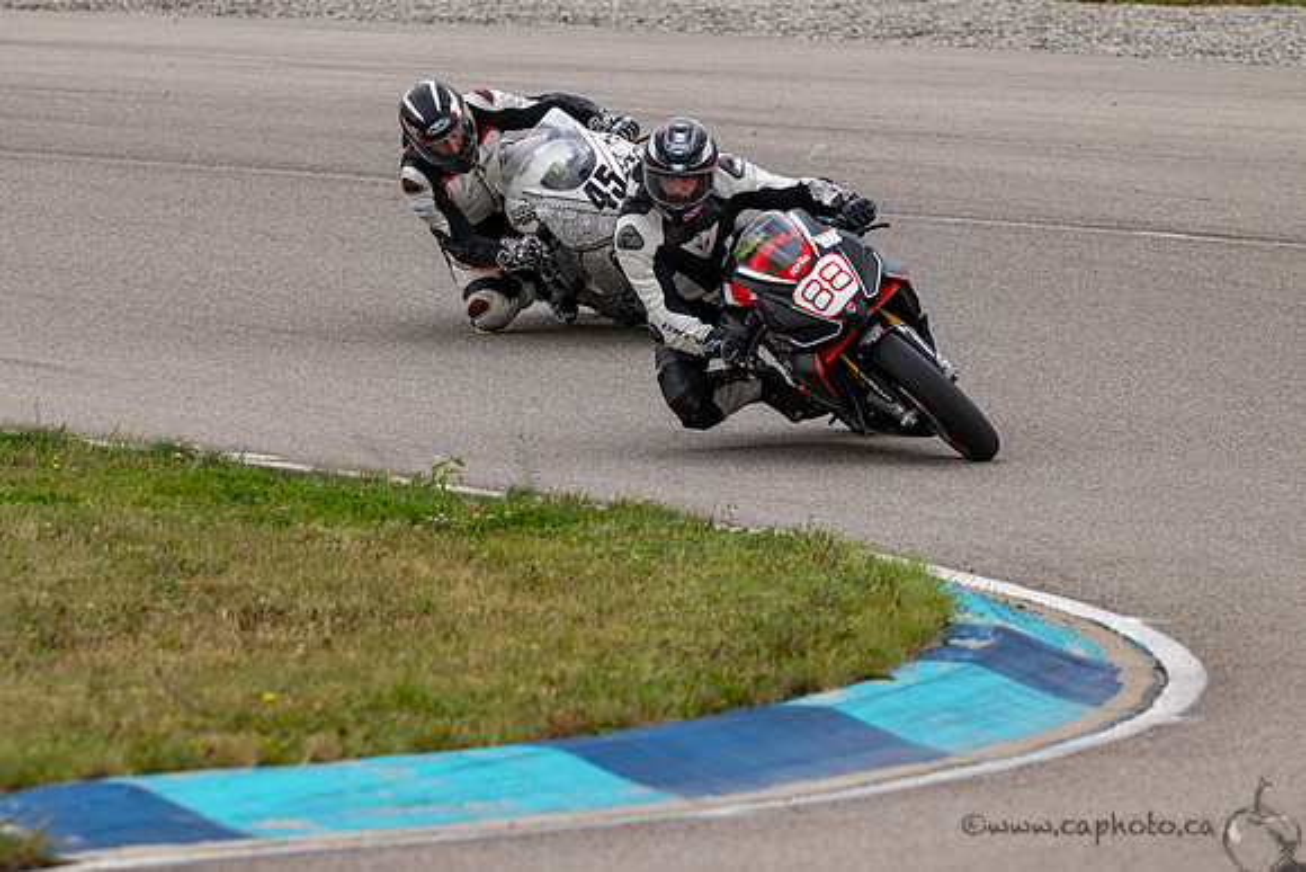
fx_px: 15938
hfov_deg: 4.7
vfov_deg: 3.1
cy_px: 393
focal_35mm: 439
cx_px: 526
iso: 400
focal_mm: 310
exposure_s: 1/1250
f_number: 6.3
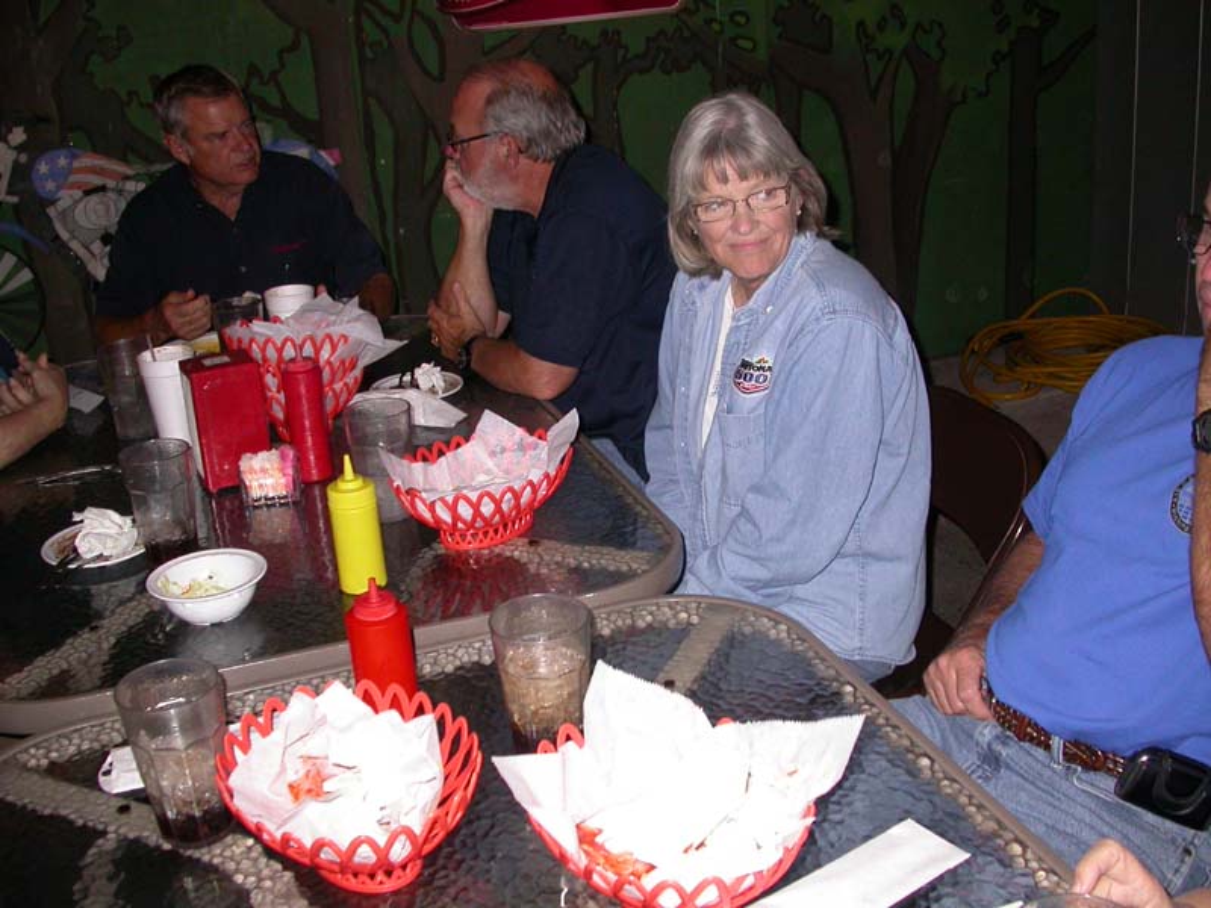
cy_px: 454
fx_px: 1329
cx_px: 606
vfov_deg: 37.7
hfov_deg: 49.0
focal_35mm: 38
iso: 200
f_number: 2.6
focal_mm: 7.85
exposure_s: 1/60
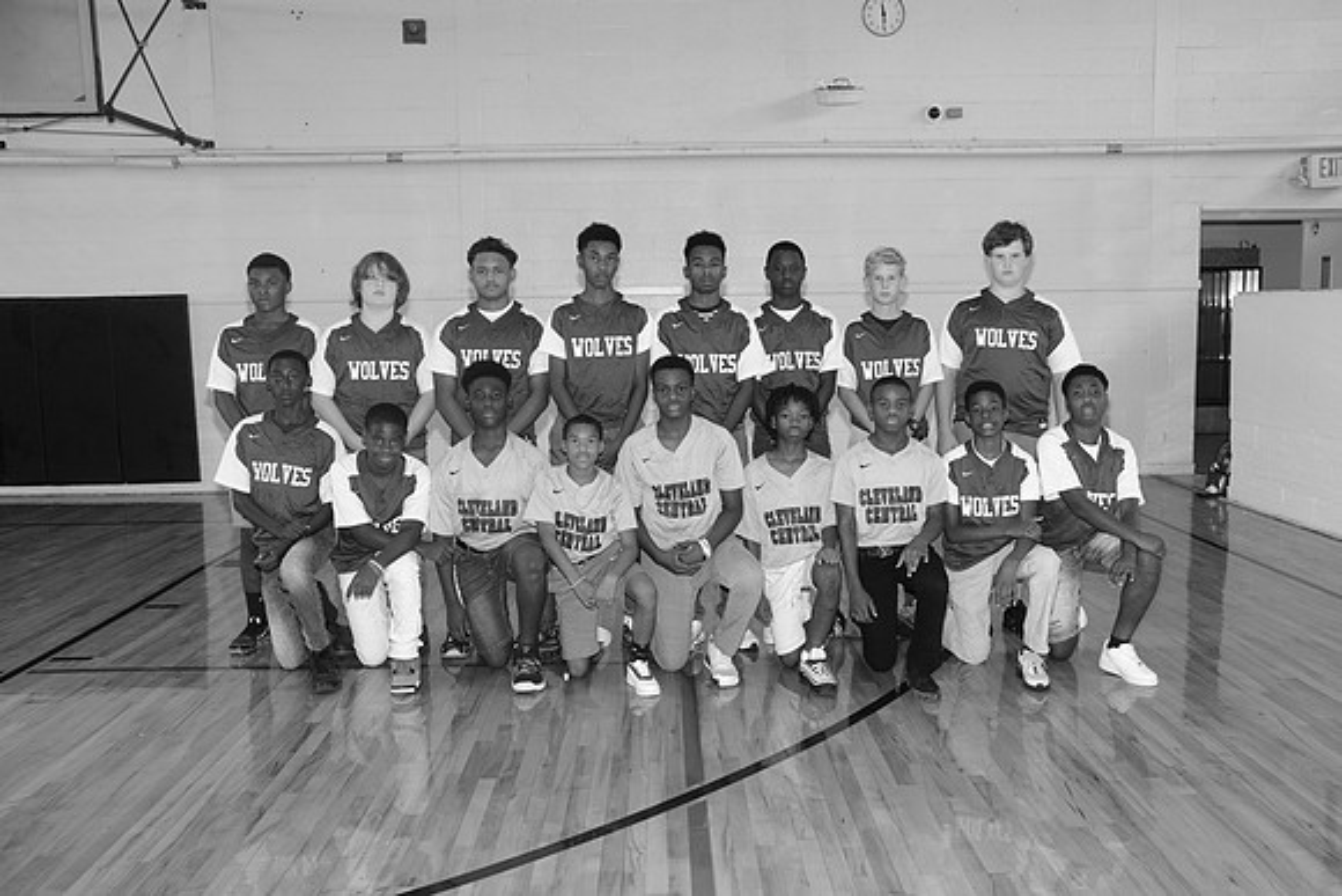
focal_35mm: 35
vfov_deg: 37.9
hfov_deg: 54.4
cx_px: 671
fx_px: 1305
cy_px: 448
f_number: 4
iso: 1000
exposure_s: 1/200
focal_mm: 23
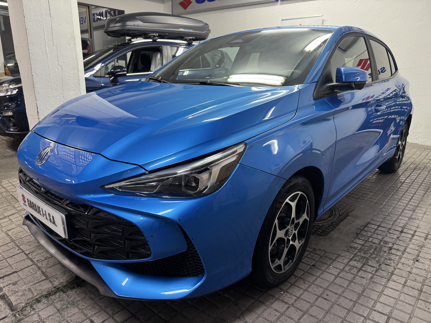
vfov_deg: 56.8
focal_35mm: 24
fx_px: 299
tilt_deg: -16.1
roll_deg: -1.0
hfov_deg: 71.6
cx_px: 216
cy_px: 162
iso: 320
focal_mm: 6.76
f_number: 1.78
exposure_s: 1/50
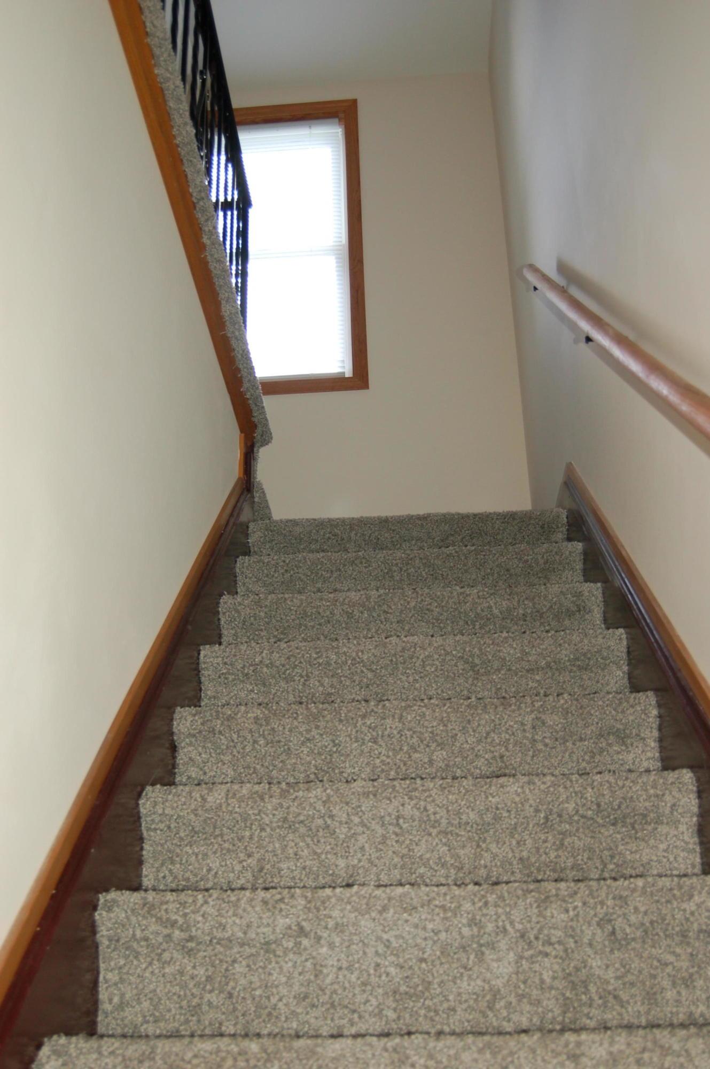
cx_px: 355
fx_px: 1156
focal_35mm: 39
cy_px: 534
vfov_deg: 49.6
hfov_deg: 34.1
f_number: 4
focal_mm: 26
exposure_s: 1/60
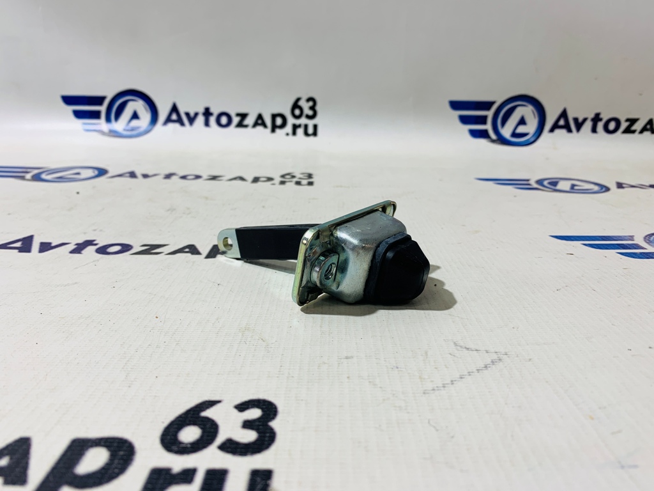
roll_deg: -0.2
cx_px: 327
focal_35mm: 26
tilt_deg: -19.4
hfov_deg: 67.3
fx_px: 491
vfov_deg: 53.1
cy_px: 246
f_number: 1.8
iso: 40
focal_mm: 4.25
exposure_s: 1/100
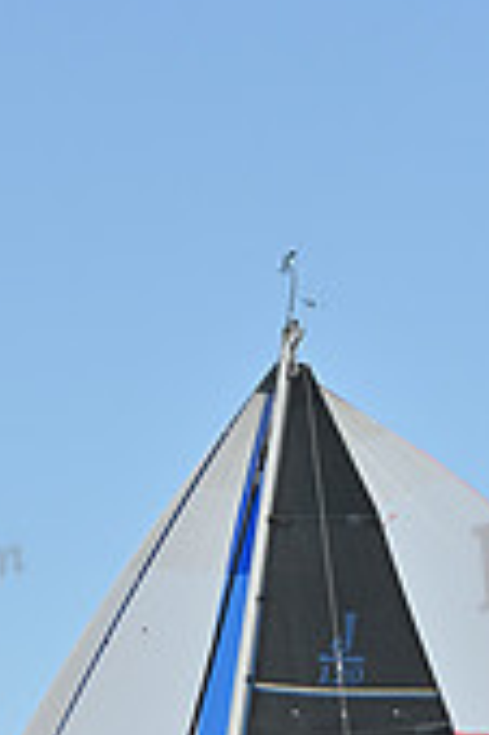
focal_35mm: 239
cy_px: 1185
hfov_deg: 5.7
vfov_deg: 8.4
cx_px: 249
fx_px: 4879
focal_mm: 70
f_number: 7.1
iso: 320
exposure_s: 1/1600
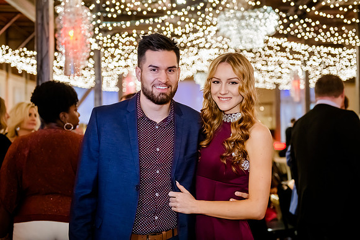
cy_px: 108
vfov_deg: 23.6
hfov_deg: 34.8
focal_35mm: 57
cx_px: 180
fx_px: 575
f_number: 2.8
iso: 5000
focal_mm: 52
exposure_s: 1/80
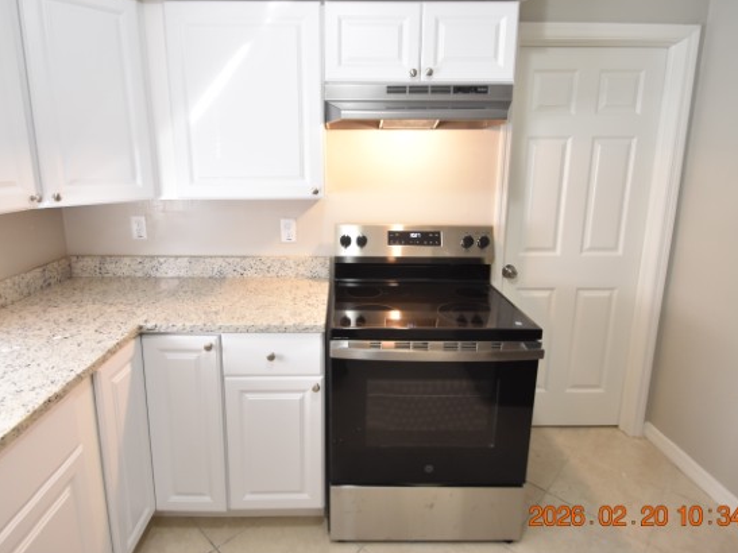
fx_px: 405
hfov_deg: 84.6
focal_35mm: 19
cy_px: 241
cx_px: 351
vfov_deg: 68.4
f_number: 3.5
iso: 800
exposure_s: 1/45
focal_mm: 10
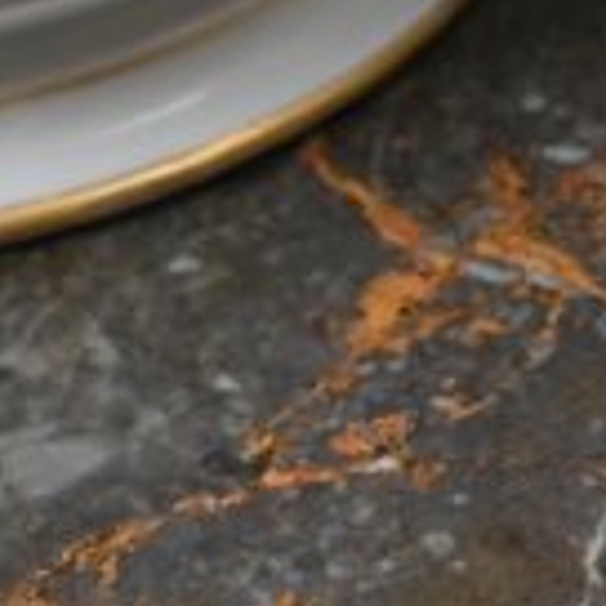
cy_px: -437
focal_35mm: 247
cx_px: 954
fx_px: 4892
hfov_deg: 7.0
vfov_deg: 6.9
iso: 180
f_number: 5.6
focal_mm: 22
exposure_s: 1/250
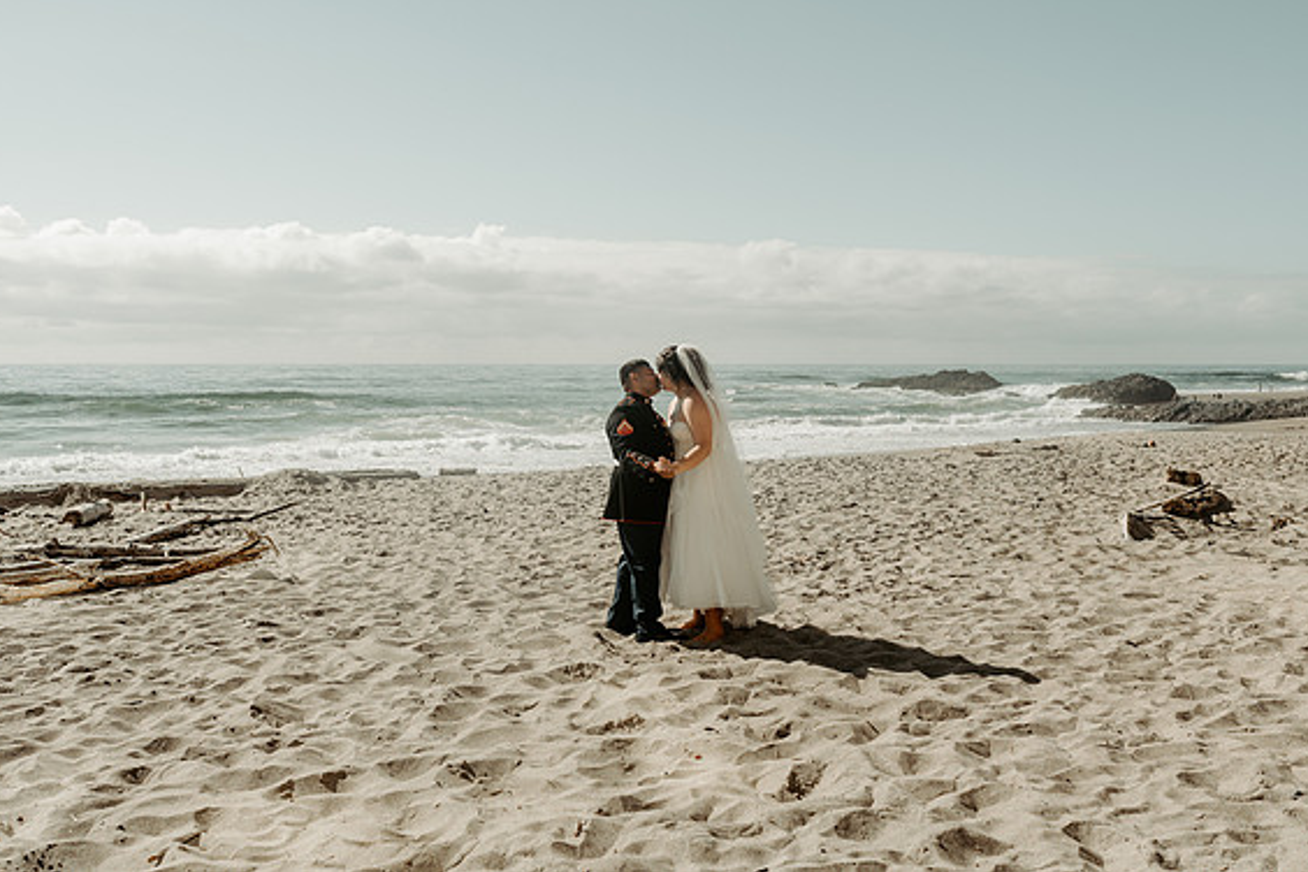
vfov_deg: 35.9
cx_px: 667
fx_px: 1344
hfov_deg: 51.9
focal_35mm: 37
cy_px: 425
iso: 100
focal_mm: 35
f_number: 4
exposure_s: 1/3200
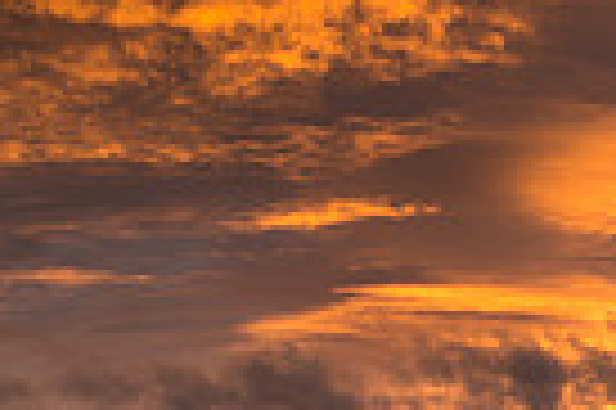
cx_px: 688
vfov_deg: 13.0
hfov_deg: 18.8
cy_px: 417
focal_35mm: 104
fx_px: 1777
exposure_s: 1/10
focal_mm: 24
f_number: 14
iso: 64
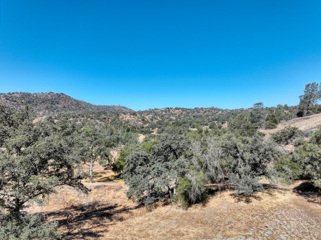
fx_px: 222
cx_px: 160
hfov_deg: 71.6
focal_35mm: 24
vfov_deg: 56.8
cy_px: 120
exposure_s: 1/1000
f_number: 2.8
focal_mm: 12.3
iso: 100
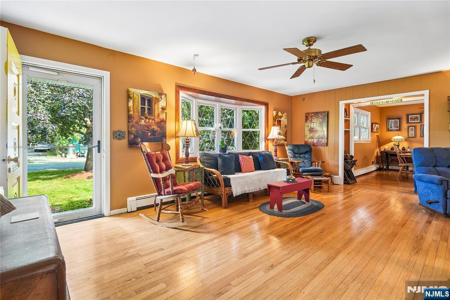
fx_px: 200
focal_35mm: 16
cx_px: 225
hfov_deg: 96.8
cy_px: 150
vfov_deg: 73.7
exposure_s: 1/2.5
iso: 400
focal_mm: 16
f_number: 8
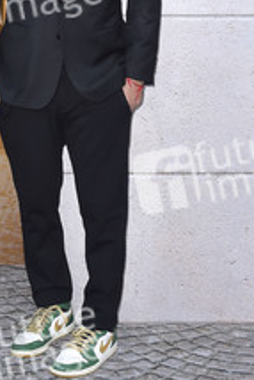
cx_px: 63
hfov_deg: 19.1
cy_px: 83
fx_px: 750
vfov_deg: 27.9
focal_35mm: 71
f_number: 6.3
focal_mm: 38
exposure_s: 1/250
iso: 400
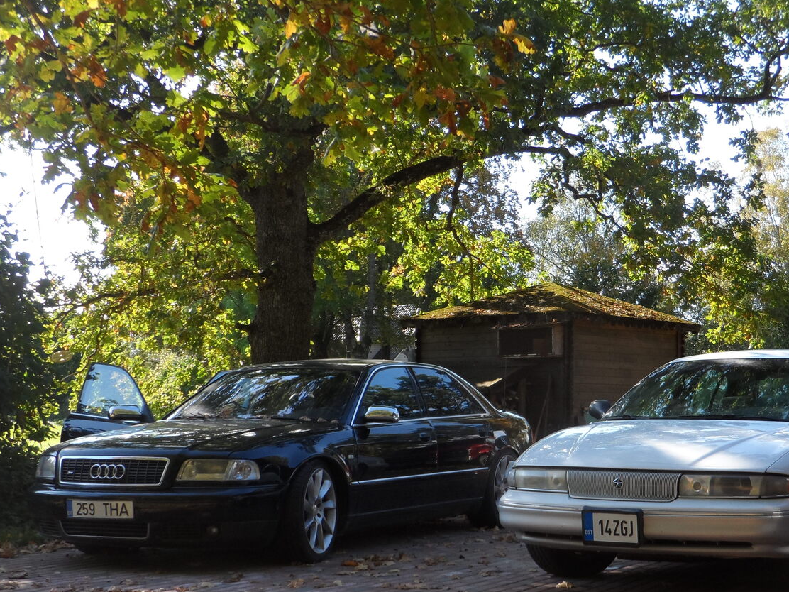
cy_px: 344
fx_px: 1345
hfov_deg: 32.3
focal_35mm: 59
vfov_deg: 24.8
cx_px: 546
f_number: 3.7
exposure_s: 1/180
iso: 80
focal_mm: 6.8
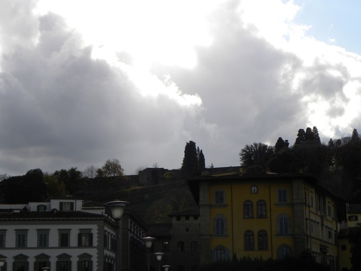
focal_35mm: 82
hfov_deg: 23.8
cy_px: 158
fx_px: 855
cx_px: 186
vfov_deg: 18.0
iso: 64
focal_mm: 11.8
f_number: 5.6
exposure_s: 1/426
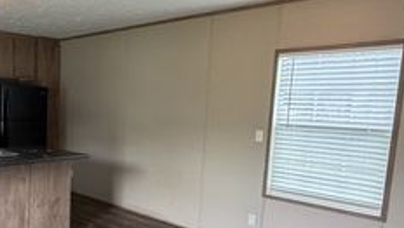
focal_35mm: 35
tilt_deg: -7.1
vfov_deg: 33.5
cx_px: 84
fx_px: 375
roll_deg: -0.8
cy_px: 150
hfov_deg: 53.1
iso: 250
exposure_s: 1/120
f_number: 2.2
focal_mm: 2.22
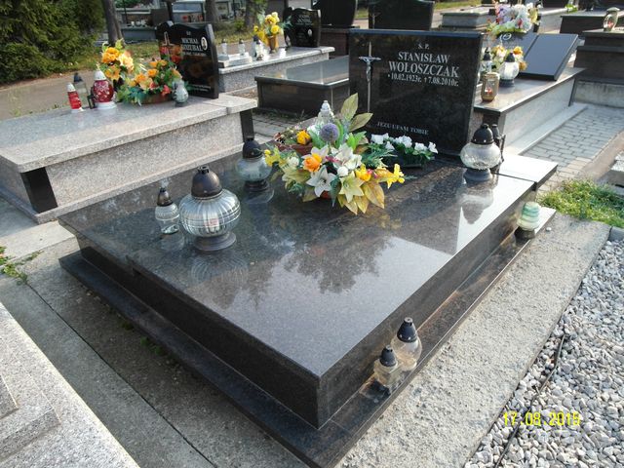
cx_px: 312
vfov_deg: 56.8
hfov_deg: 71.6
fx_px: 433
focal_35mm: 24
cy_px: 234
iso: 80
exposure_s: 1/125
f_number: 3.4
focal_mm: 5.2
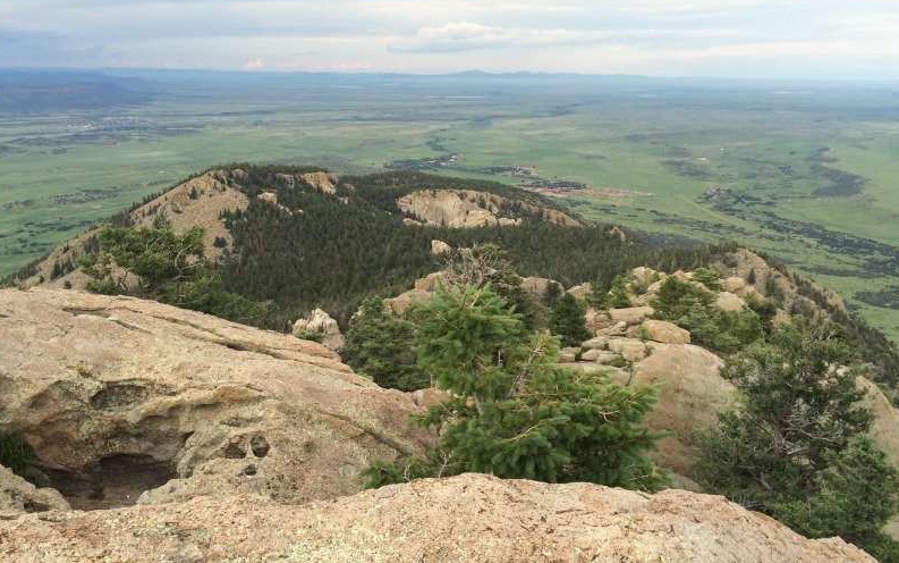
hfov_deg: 61.2
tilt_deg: -15.7
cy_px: 234
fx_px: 760
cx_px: 448
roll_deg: -0.6
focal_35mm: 31
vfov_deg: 40.5
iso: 32
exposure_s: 1/394
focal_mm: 4.15
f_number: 2.2
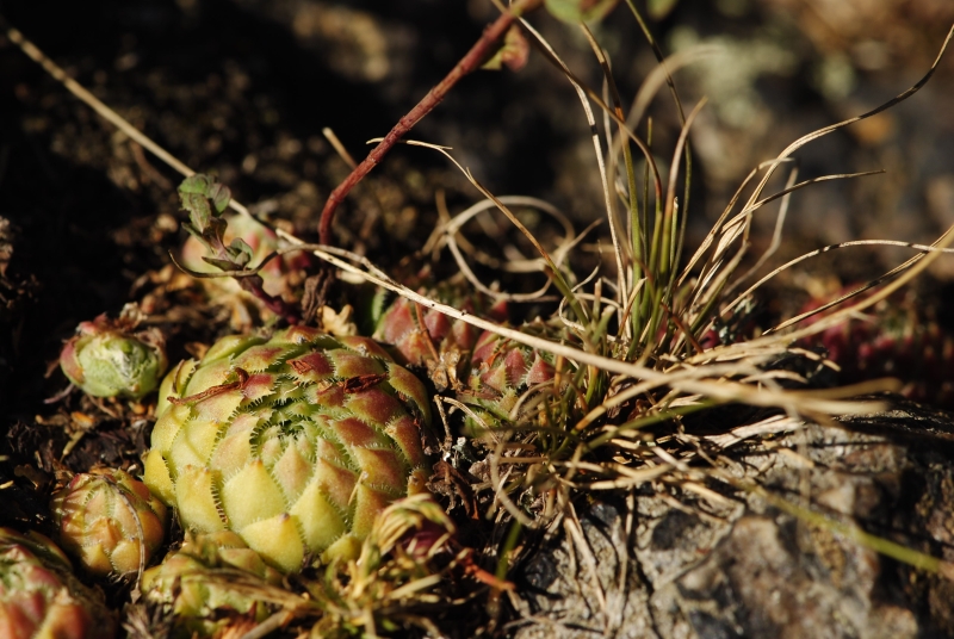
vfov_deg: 10.8
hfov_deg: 16.0
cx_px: 477
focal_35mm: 128
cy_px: 320
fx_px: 3384
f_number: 9
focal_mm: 85
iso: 100
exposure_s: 1/250
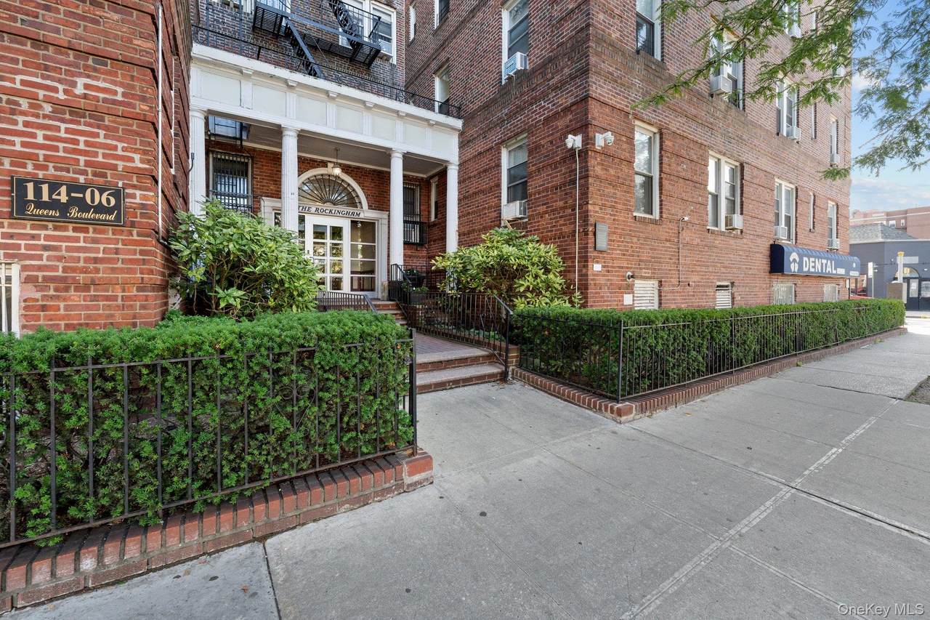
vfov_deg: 81.2
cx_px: 465
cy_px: 310
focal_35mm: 14
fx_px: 362
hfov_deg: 104.3
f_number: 7.1
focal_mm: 14
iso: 1000
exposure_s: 1/50
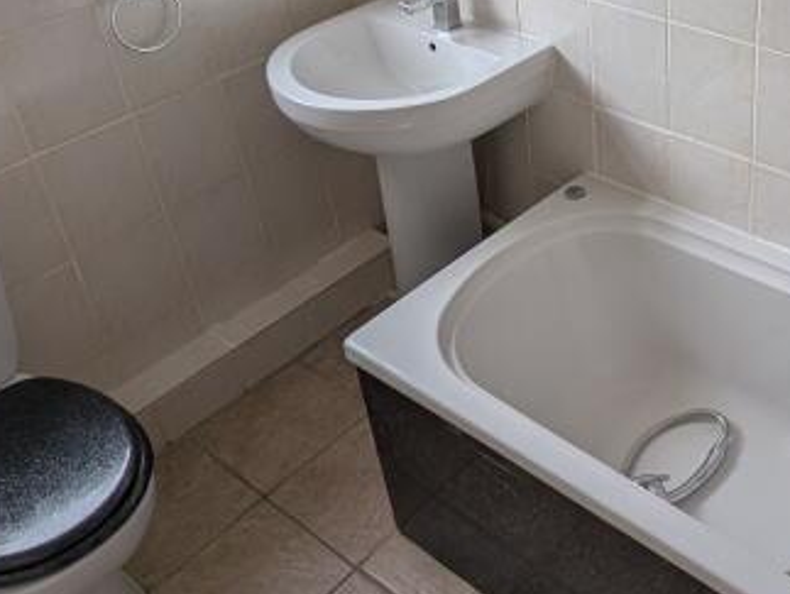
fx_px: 868
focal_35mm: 38
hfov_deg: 45.5
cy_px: 109
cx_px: 670
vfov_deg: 36.4
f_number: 1.7
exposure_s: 1/192
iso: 45
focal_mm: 2.02
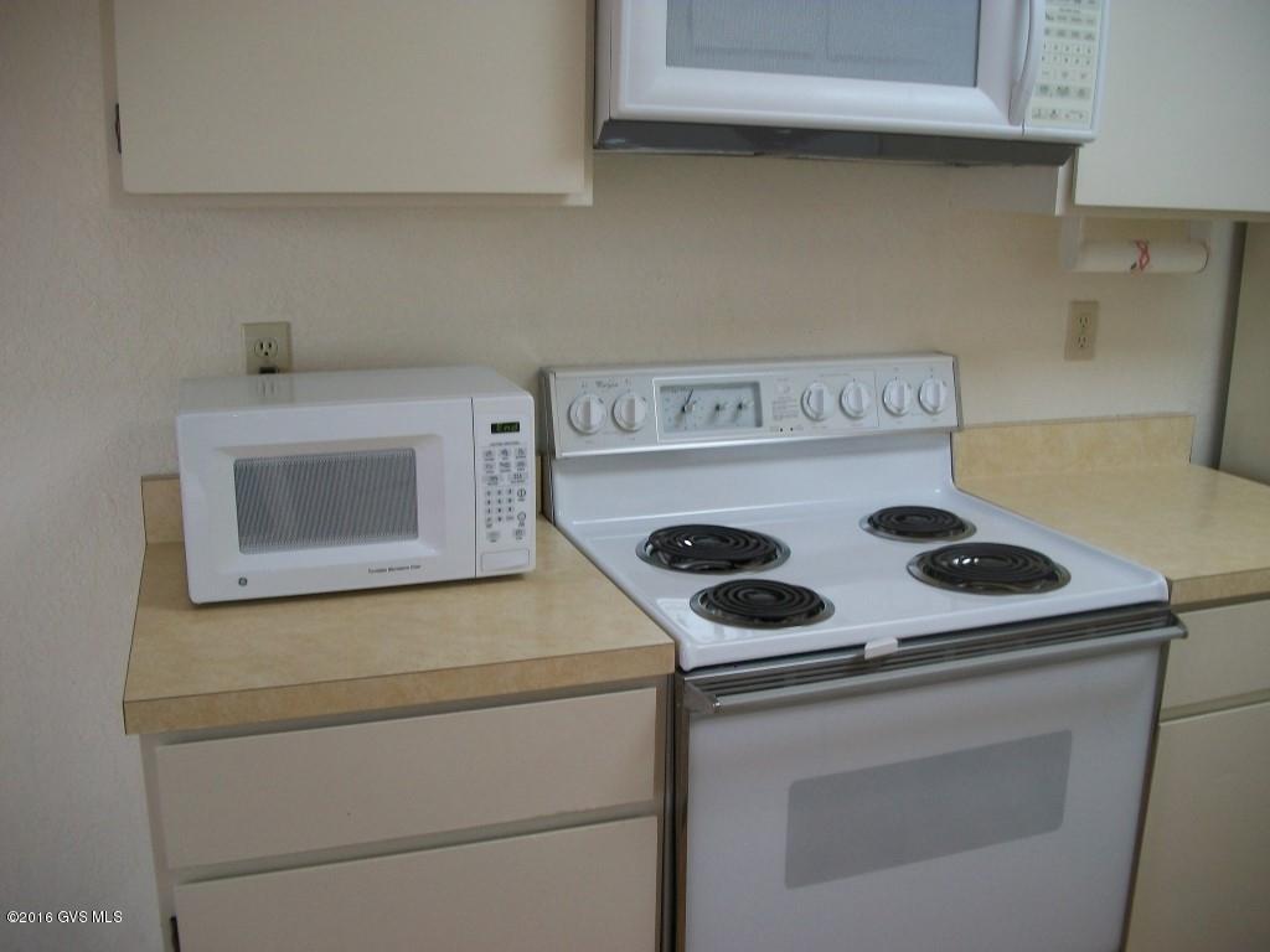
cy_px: 476
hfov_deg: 56.8
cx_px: 635
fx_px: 1174
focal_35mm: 32
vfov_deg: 44.2
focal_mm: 5.7
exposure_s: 1/30
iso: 80
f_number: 2.9
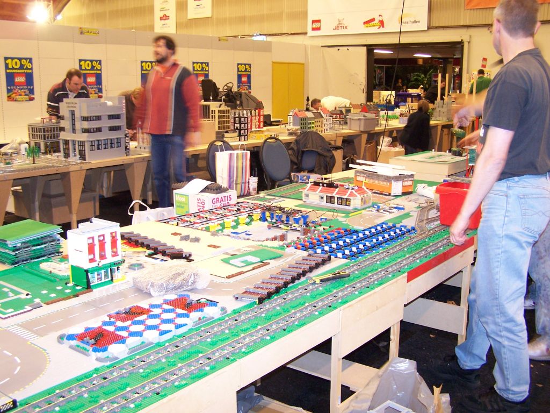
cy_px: 206
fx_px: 604
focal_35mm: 38
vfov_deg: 37.7
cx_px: 275
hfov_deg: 49.0
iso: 140
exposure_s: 1/6
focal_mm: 6.3
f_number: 2.8
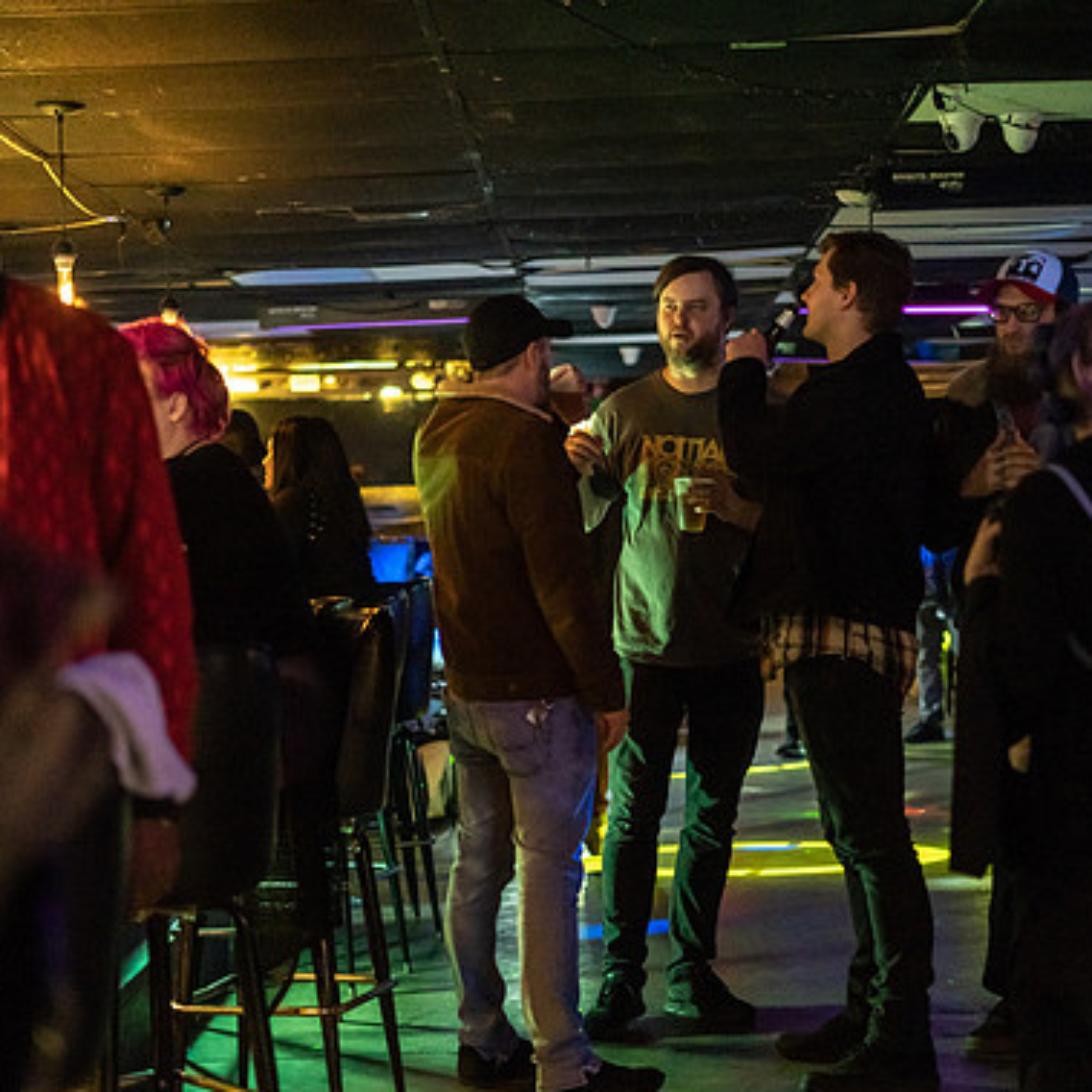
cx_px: 585
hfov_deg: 26.5
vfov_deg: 26.5
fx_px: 2320
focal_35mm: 65
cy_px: 552
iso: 3200
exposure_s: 1/320
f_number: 1.8
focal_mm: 50
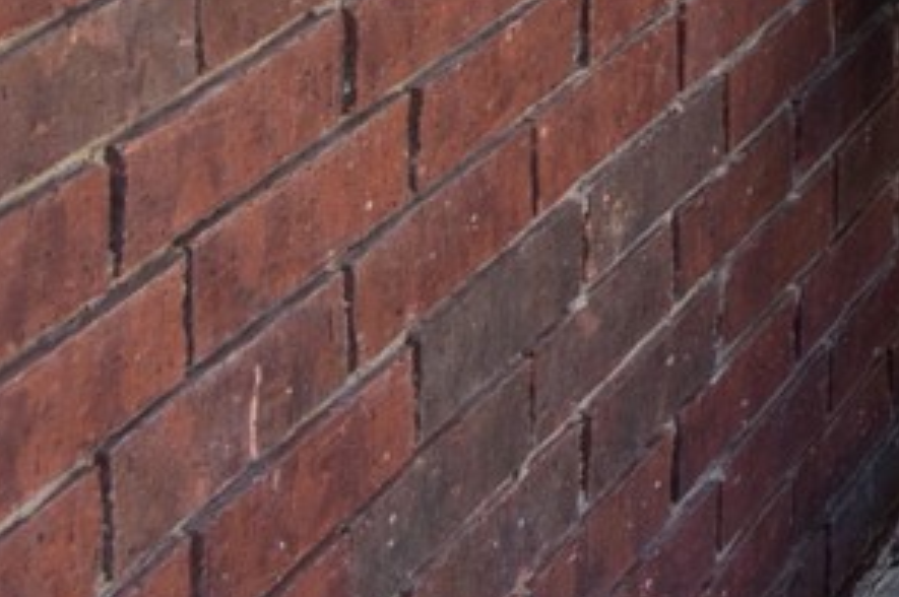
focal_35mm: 118
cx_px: 3239
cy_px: -956
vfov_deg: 9.8
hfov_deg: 9.3
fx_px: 2943
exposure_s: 1/60
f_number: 9
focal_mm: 16
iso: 400
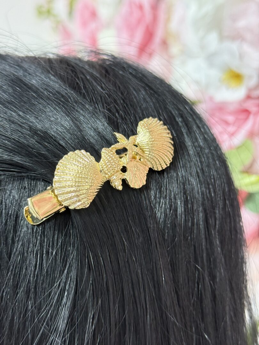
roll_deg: -2.8
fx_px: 479
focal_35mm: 48
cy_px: 172
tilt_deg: -5.3
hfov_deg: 30.3
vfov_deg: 39.7
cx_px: 130
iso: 250
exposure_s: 1/33
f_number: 1.78
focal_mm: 6.76
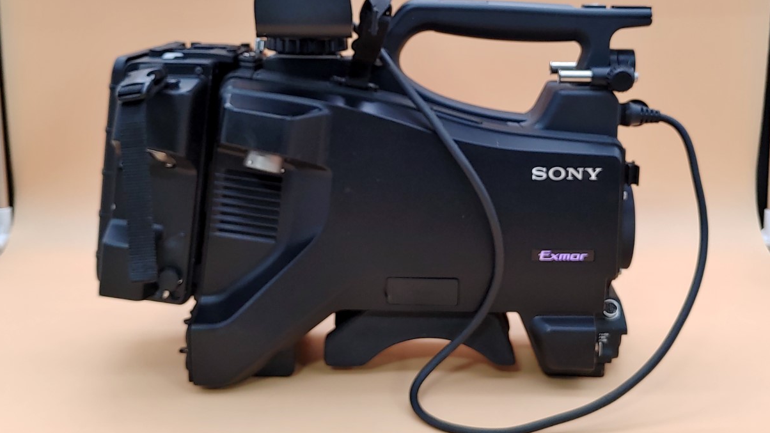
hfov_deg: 47.4
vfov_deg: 27.5
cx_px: 393
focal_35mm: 43
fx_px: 878
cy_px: 138
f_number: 1.8
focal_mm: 4.36
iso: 50
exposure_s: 1/60
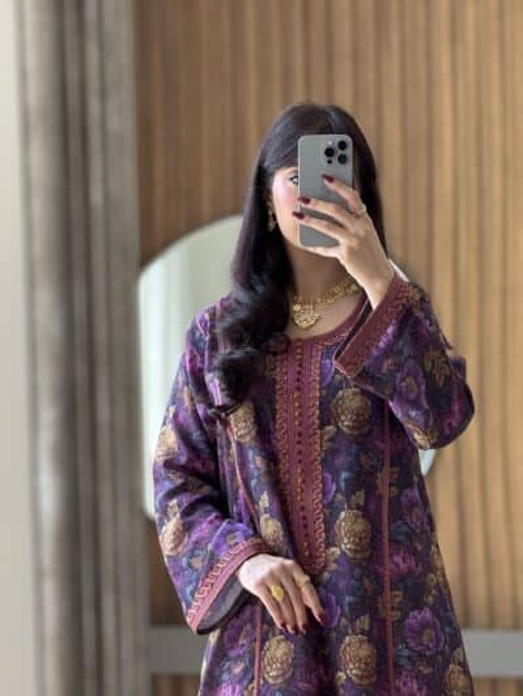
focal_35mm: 120
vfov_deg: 16.4
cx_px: 262
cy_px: 348
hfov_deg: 12.4
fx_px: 2416
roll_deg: +0.8
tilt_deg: -12.8
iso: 160
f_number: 2.8
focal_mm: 15.66
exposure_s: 1/99
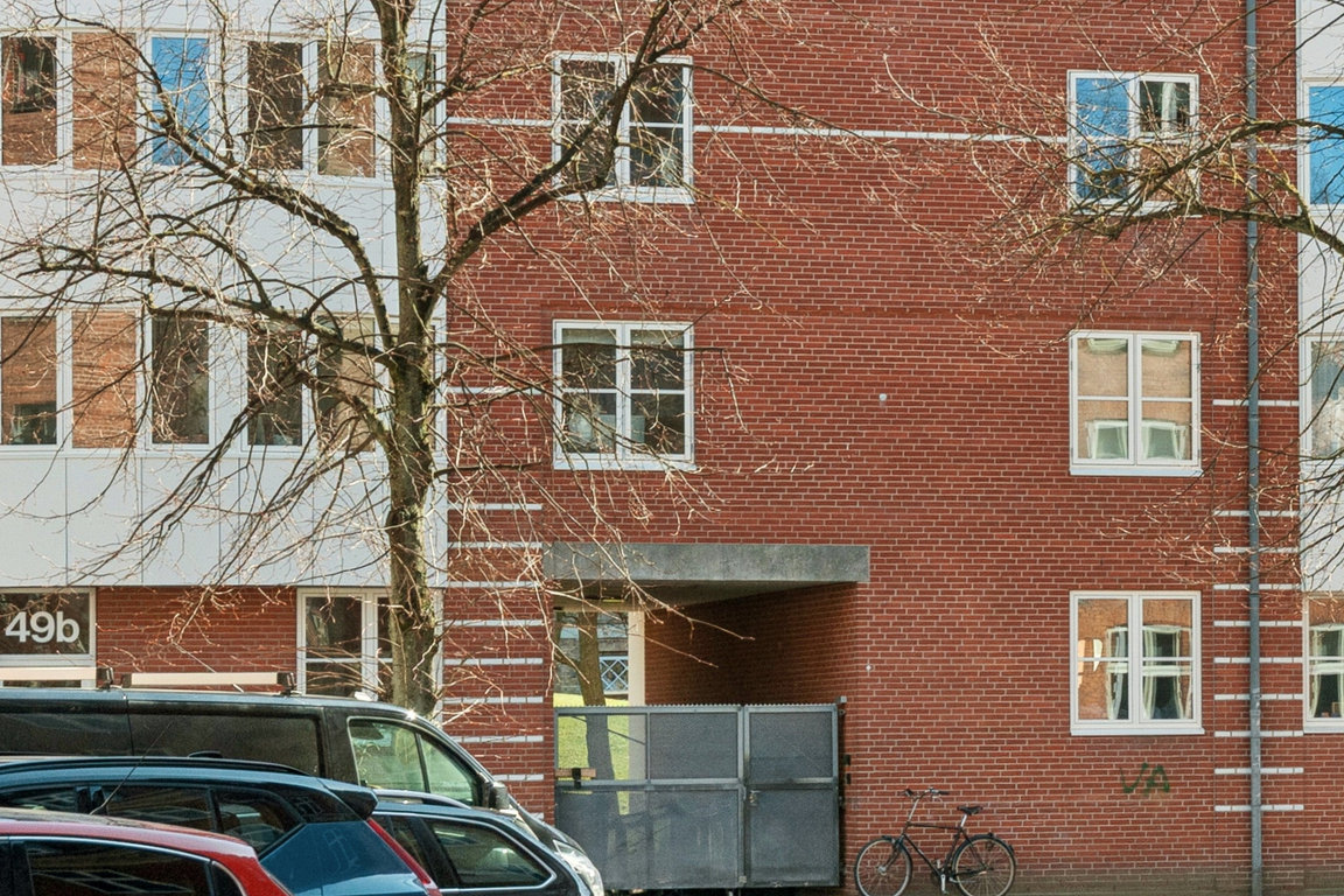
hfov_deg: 16.2
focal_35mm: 125
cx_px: 1246
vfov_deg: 10.9
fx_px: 4666
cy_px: -28
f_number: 8
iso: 200
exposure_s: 1/250
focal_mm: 32
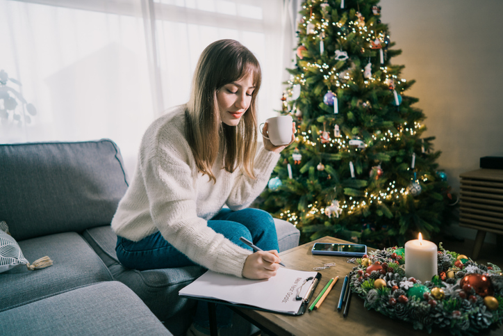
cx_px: 252
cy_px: 168
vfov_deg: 51.3
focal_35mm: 25
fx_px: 349
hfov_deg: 71.5
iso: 320
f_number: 2
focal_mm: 25
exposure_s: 1/160
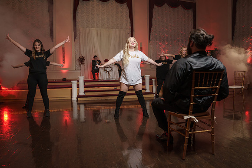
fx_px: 168
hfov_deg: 73.7
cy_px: 84
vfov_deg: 53.2
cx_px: 126
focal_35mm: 24
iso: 2000
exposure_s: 1/200
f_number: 4
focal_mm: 24
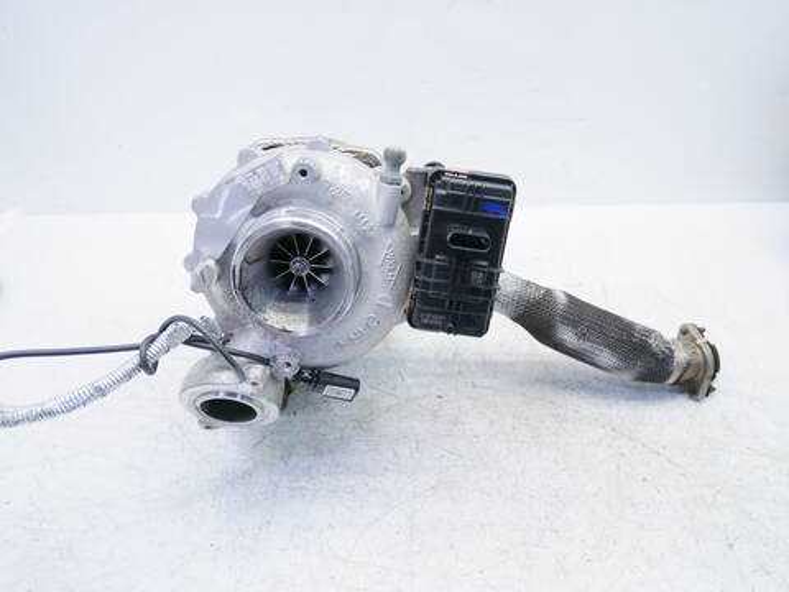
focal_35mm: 30
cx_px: 394
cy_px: 296
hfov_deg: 60.0
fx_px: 684
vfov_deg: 46.8
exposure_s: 1/60
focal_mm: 15
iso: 200
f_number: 3.7
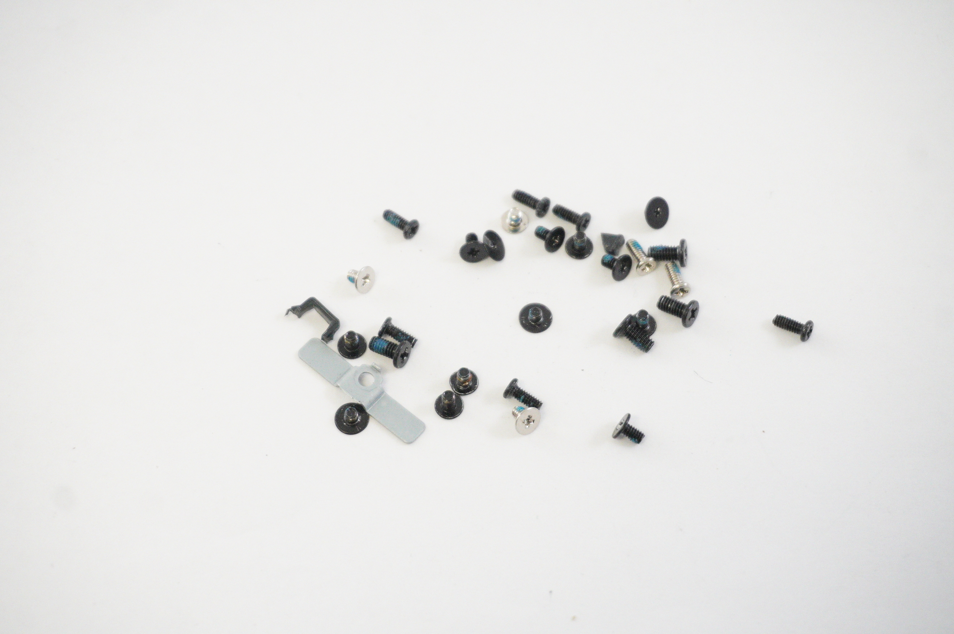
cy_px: 317
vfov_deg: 20.6
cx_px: 477
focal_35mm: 66
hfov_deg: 30.5
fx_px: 1747
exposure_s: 1/320
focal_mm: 44
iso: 6400
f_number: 5.6
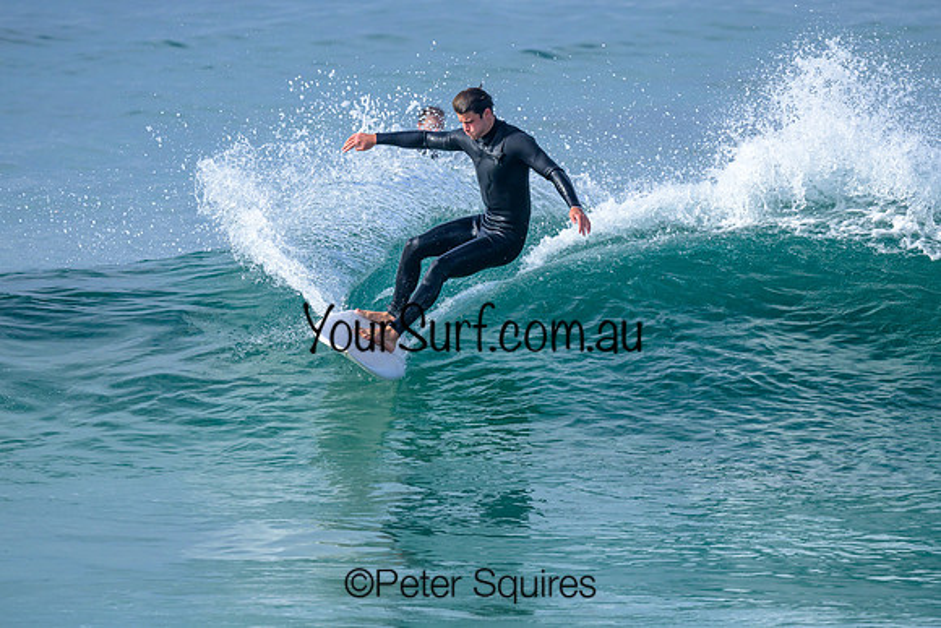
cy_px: 262
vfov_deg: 1.3
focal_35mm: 1020
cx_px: 473
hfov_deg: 2.0
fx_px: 26654
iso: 360
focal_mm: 800
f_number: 6.3
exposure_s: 1/1600
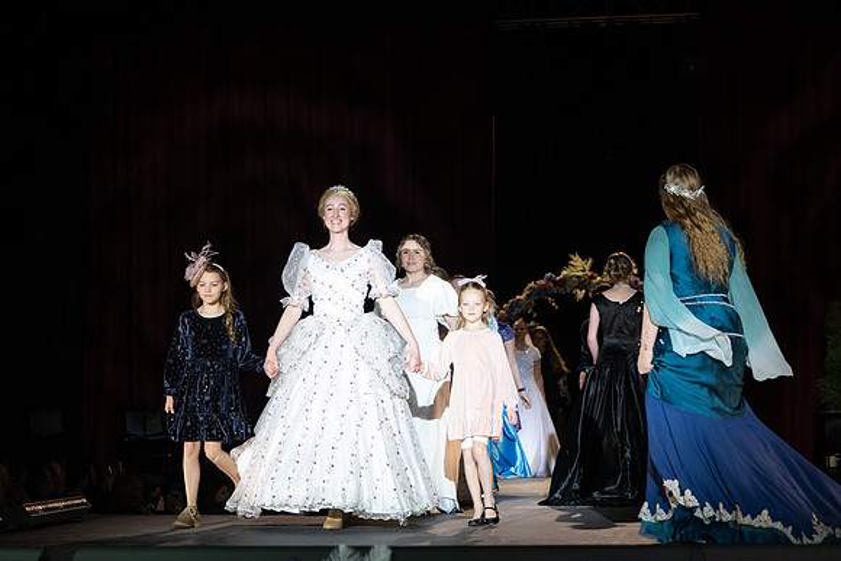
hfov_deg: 25.1
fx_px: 1888
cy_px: 324
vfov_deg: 16.9
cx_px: 356
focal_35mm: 81
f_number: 3.5
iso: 800
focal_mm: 70
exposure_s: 1/640
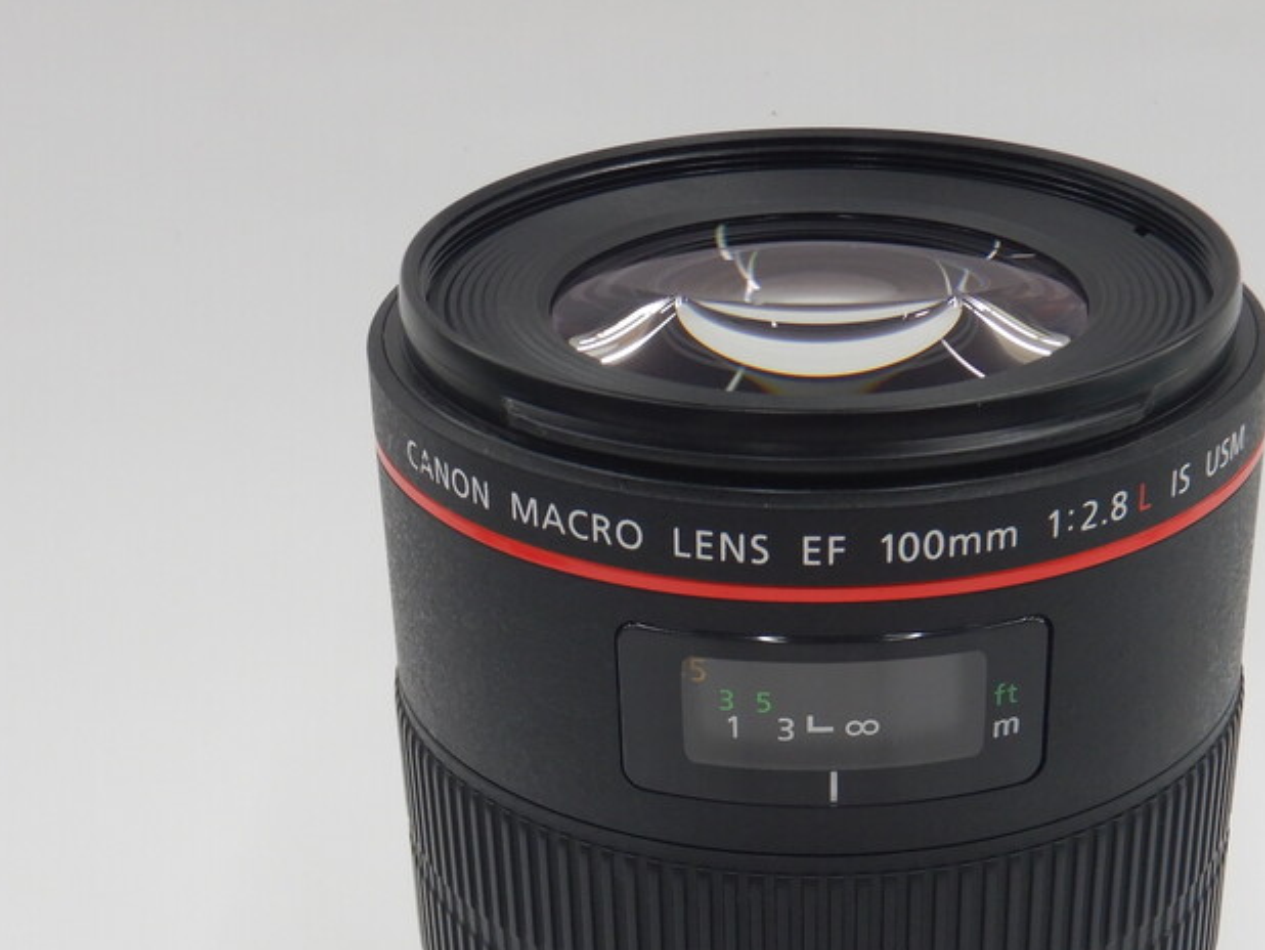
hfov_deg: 29.3
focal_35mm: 66
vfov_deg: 21.7
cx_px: 745
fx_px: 2413
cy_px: 862
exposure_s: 1/40
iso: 125
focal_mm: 6.1
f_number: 4.2
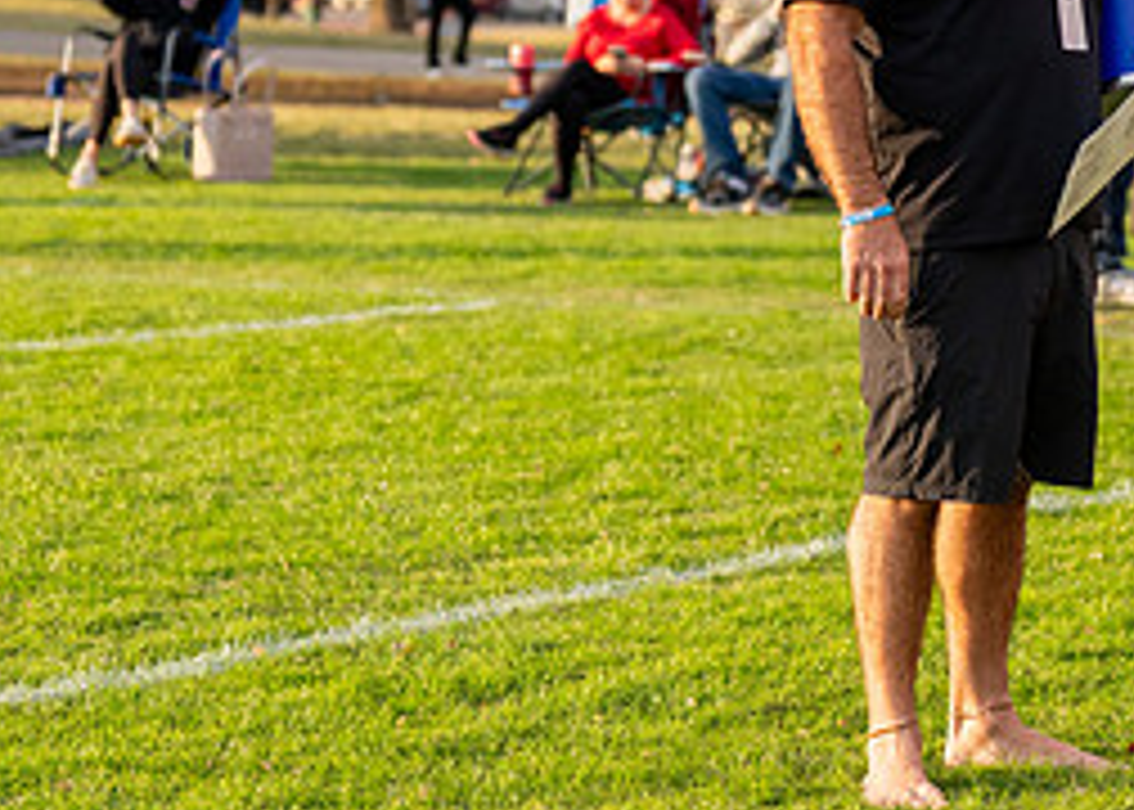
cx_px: 889
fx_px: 5540
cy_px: 126
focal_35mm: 172
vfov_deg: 8.3
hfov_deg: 11.6
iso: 400
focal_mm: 70
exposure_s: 1/2500
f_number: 2.8
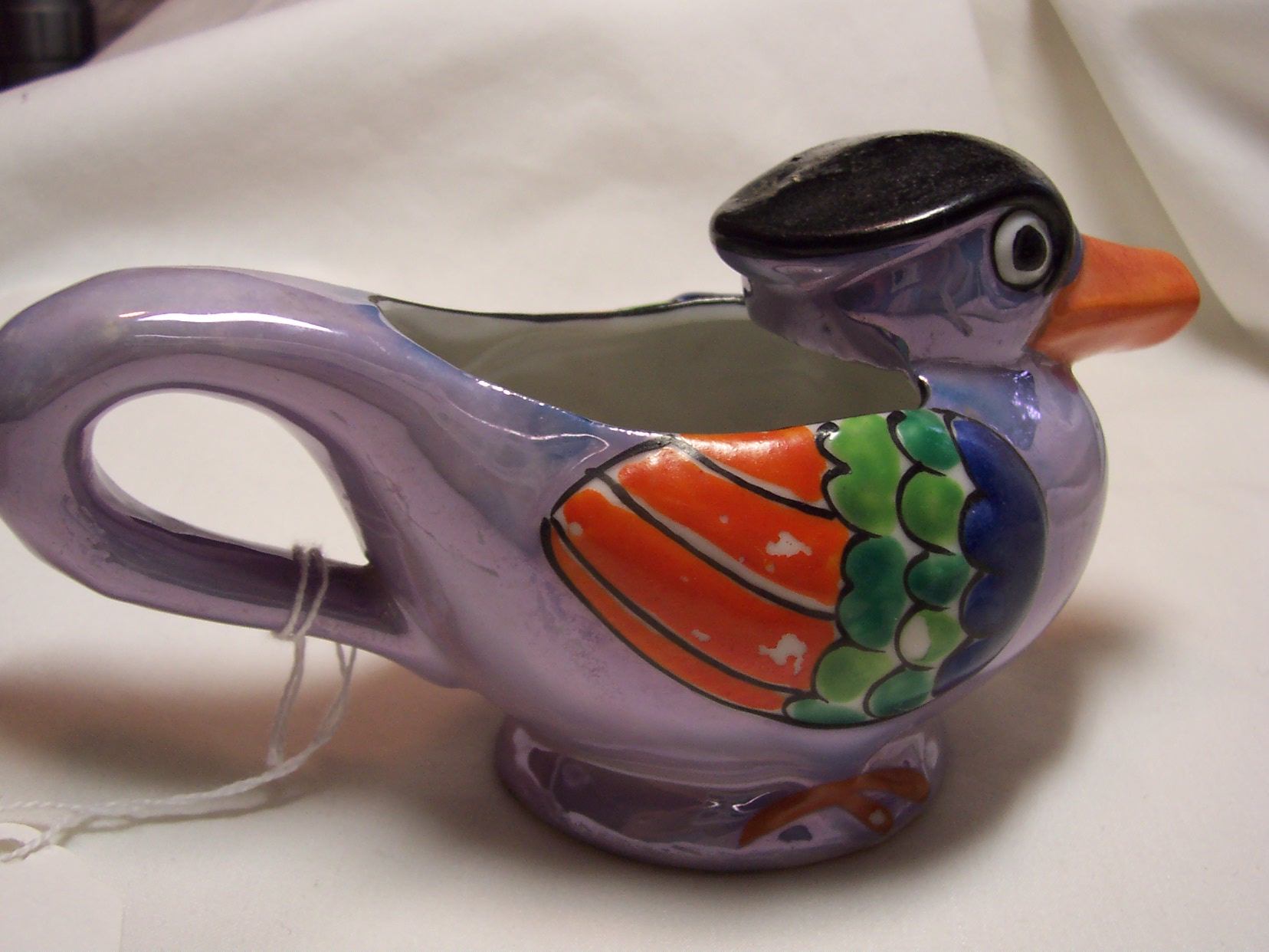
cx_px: 634
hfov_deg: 50.1
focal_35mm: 37
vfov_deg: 38.7
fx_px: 1356
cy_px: 476
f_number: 2.8
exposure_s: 1/30
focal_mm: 5.6
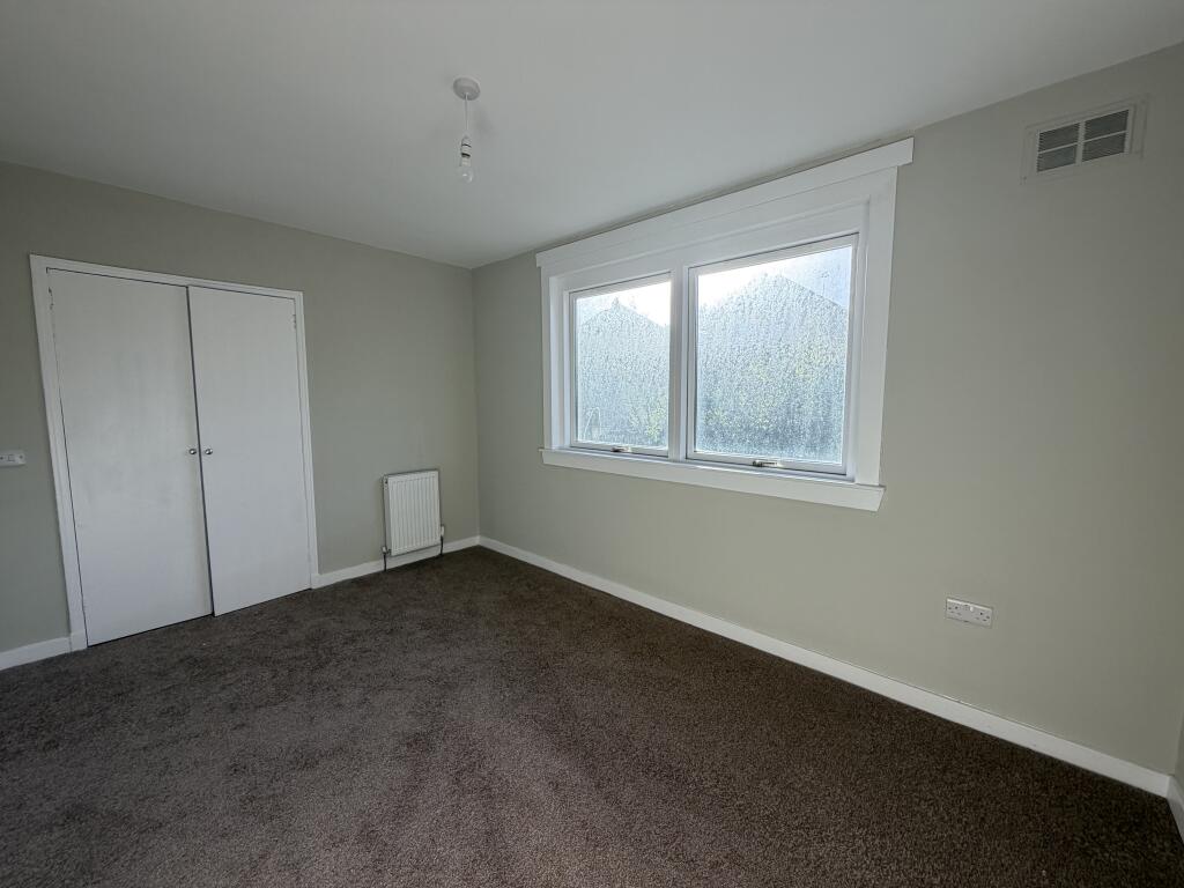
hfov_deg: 102.1
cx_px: 592
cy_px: 444
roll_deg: -0.2
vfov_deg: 85.7
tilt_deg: -4.0
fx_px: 479
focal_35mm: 14
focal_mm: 2.22
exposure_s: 1/273
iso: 50
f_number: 2.2
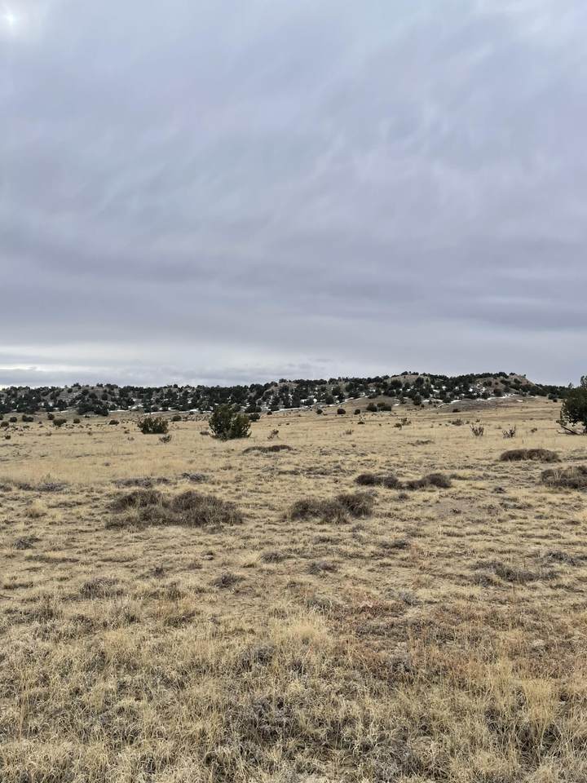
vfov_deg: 67.3
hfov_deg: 53.1
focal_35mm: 26
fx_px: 588
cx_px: 294
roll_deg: +0.8
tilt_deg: +4.6
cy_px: 392
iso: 32
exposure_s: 1/3040
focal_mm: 4.2
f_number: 1.6
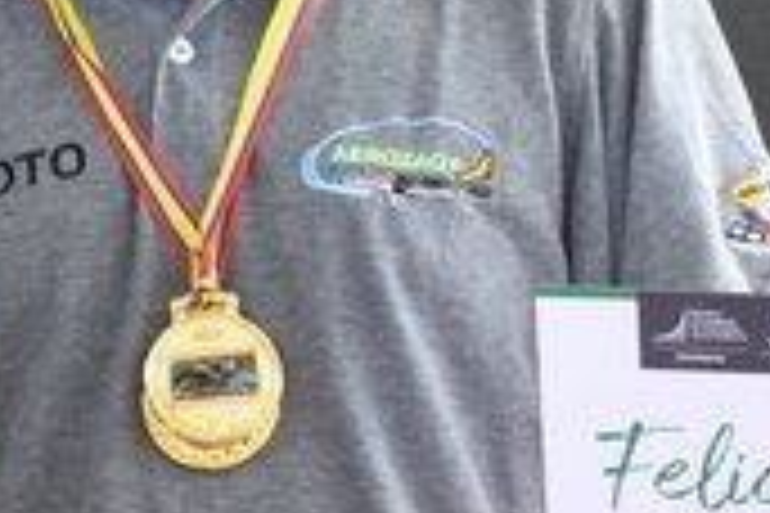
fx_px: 9004
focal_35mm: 421
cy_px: -243
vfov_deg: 3.3
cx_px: -1166
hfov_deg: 4.8
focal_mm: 40
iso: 100
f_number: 4.8
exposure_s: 1/40
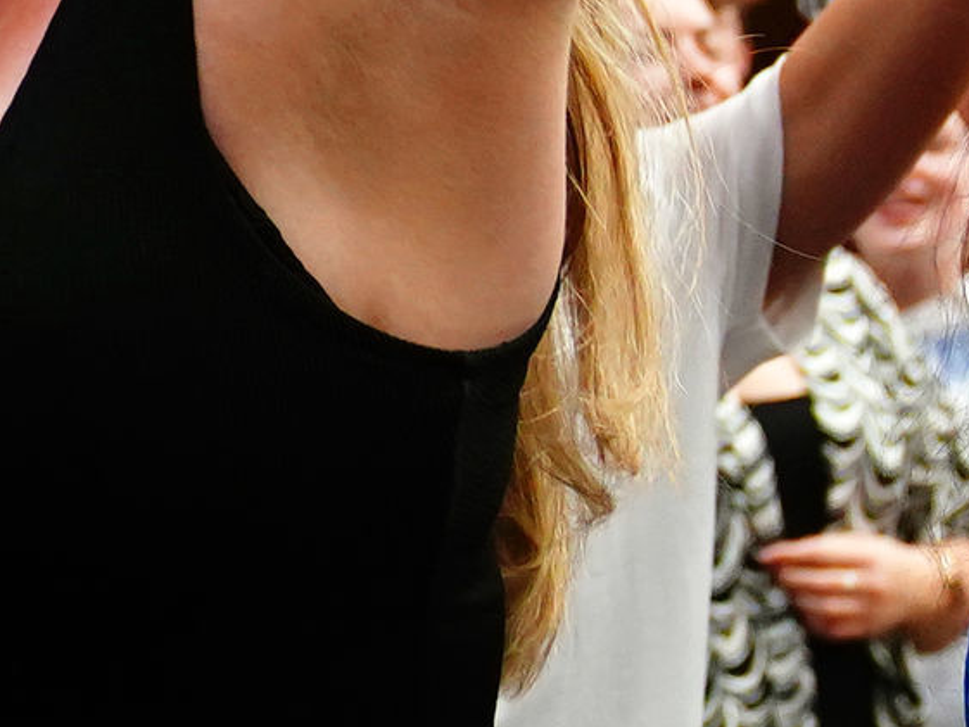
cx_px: -682
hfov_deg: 10.8
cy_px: -101
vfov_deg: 8.5
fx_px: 4872
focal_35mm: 174
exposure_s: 1/1250
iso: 2500
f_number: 2.8
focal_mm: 29
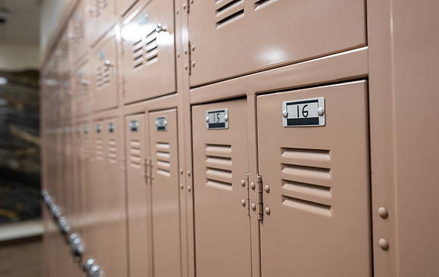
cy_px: 130
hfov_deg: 65.2
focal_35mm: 29
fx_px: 343
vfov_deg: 44.0
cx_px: 232
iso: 800
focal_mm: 24
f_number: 4
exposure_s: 1/100
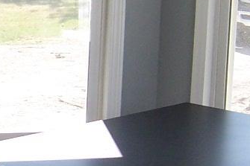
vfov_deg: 8.6
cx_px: -70
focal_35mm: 159
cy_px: 76
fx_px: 1104
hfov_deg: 12.5
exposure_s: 1/125
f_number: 3.4
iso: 80
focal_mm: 5.5
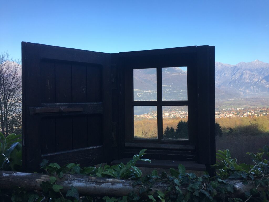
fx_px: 225
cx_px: 134
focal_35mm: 29
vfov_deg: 48.2
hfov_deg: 61.7
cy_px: 101
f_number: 2.2
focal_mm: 4.15
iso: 25
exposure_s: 1/530
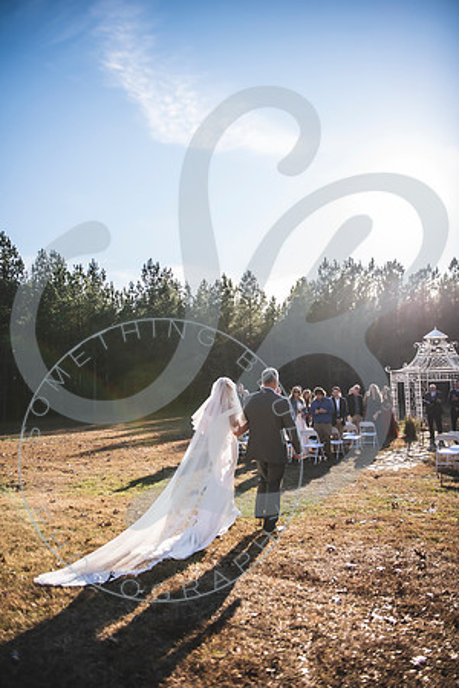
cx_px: 230
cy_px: 344
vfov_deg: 65.5
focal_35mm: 28
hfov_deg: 46.4
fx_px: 535
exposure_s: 1/1600
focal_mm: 28
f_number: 2.8
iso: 100
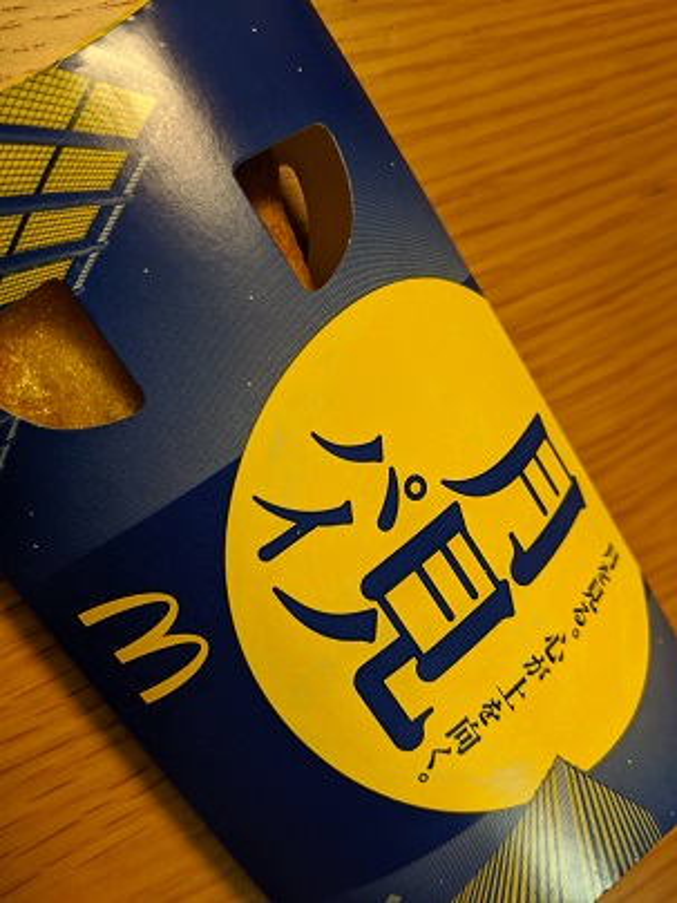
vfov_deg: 65.3
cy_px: 452
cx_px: 338
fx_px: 704
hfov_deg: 51.4
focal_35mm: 27
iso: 52
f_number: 1.8
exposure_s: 1/30
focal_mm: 4.44
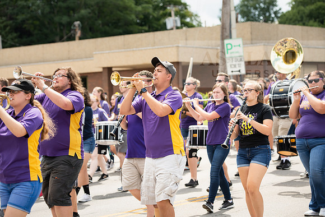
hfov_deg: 20.8
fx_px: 885
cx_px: 162
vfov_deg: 14.0
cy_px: 108
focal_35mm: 98
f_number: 5
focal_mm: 98
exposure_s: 1/640
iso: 250
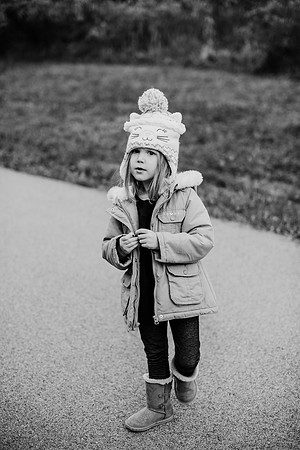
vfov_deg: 39.6
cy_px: 225
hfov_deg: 27.0
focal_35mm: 50
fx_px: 625
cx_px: 150
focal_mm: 50
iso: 320
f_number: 2.2
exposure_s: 1/800
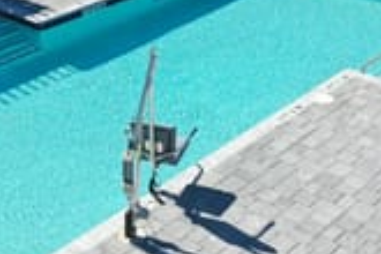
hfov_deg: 29.5
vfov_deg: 19.8
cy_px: 51
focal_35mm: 68
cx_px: 127
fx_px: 720
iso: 200
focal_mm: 10.26
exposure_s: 1/640
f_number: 6.3
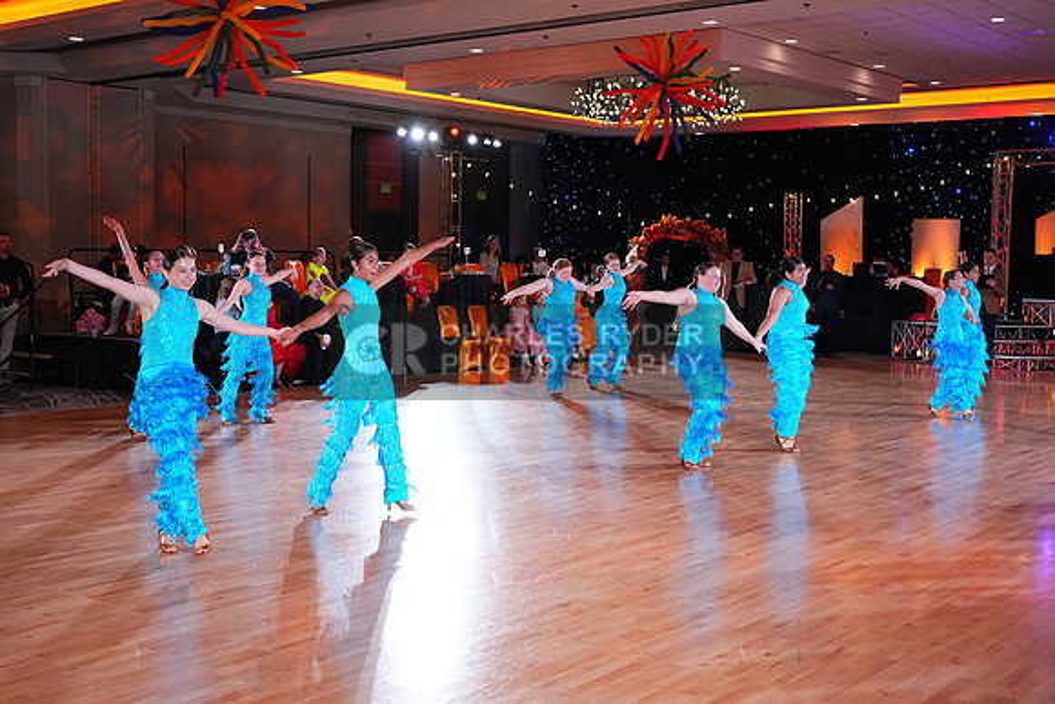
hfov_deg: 47.4
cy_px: 352
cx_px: 528
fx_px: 1202
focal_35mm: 41
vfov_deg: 32.6
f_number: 5.6
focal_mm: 41
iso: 5000
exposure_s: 1/400
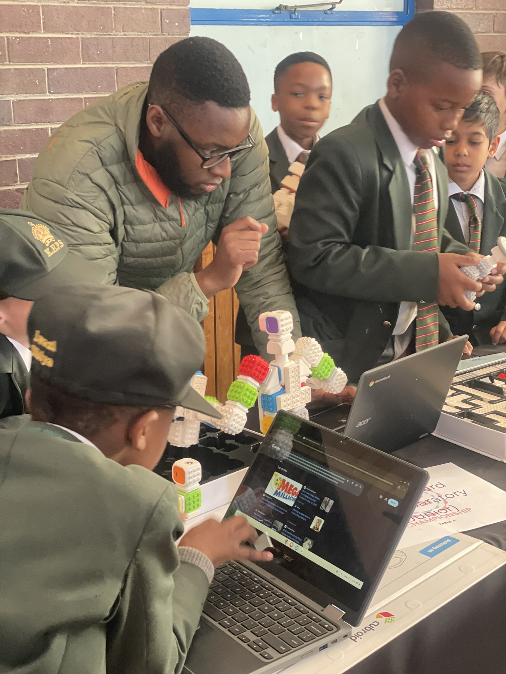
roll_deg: +0.0
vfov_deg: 36.8
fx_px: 1013
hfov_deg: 28.0
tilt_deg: -14.8
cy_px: 337
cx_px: 253
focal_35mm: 52
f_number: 2
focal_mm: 6
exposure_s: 1/30
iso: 500
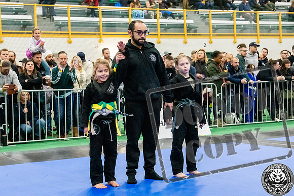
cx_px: 147
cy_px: 98
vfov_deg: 18.2
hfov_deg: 27.0
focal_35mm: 75
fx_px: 613
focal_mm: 50
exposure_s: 1/400
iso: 6400
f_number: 4.5
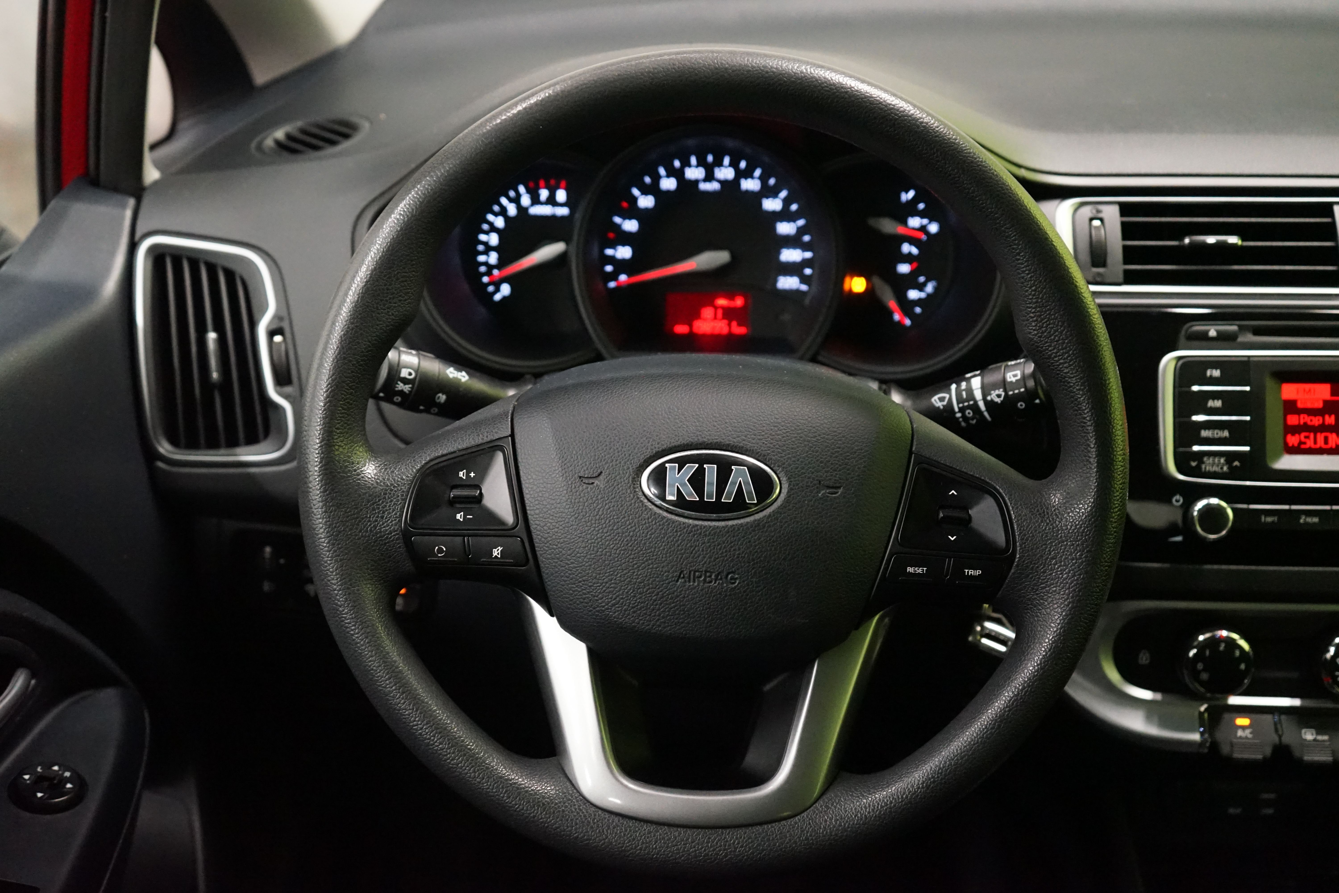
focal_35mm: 41
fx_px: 1525
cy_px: 446
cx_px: 670
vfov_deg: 32.6
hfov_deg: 47.4
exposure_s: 1/50
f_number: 4.5
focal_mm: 41
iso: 6400
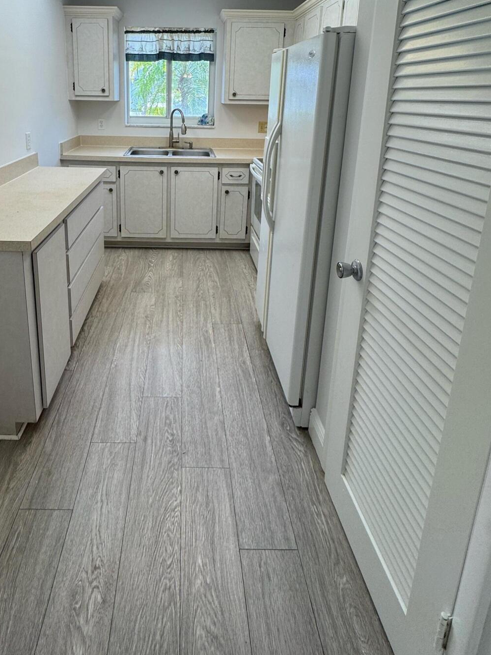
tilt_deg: -13.7
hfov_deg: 62.6
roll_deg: -0.9
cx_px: 184
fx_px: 397
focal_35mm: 21
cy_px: 184
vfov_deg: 74.7
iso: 80
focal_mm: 2.22
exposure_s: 1/120
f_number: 2.2
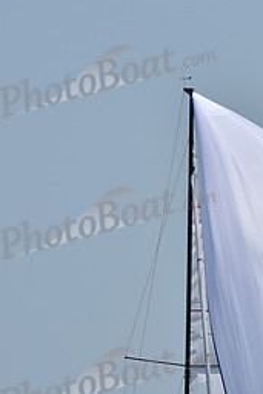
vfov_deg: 3.0
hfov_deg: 2.0
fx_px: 7441
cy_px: 279
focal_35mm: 680
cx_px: 296
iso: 100
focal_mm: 300
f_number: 7.1
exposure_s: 1/800
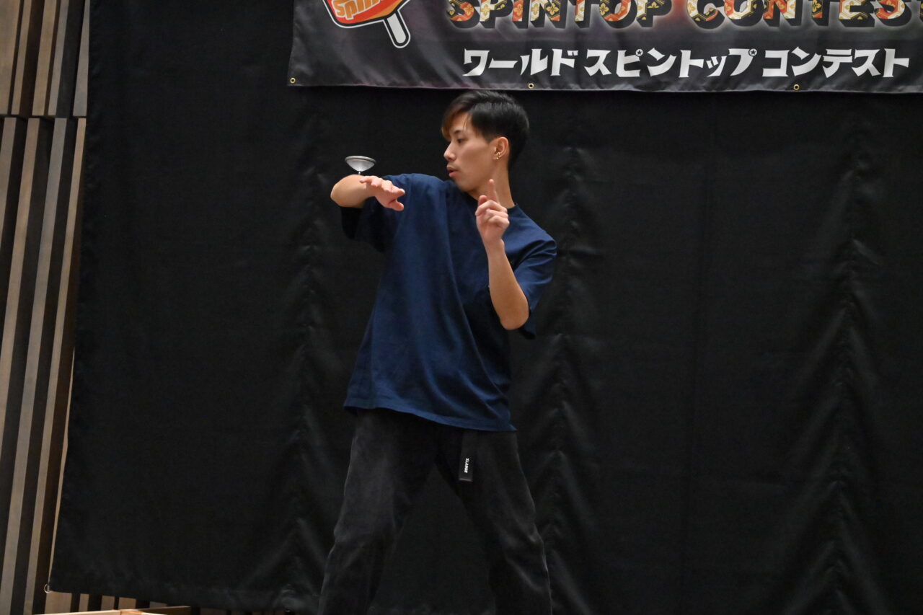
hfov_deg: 32.4
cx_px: 462
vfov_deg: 21.9
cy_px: 308
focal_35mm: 62
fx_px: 1589
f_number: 10
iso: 12800
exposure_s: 1/400
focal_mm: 62
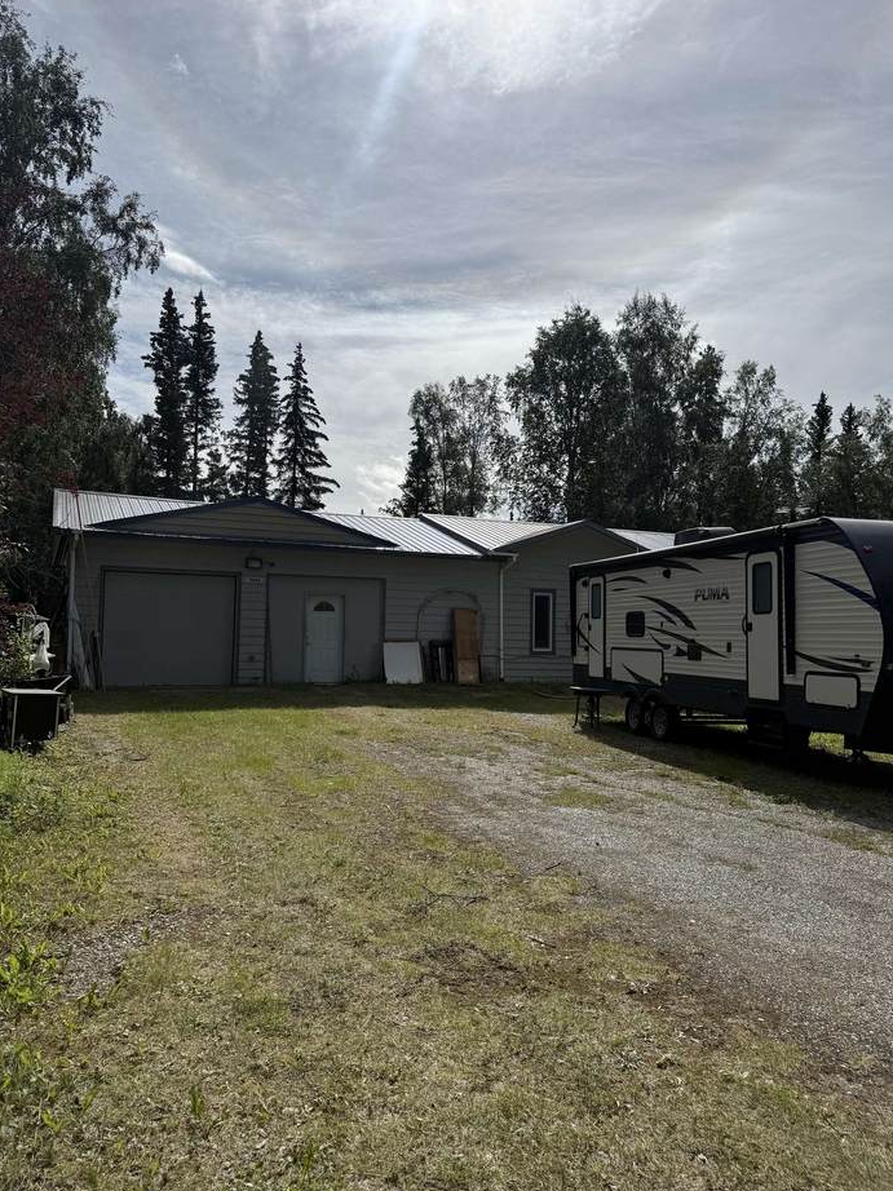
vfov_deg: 69.4
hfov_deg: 54.9
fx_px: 860
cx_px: 438
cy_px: 589
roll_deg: -3.0
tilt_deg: +2.5
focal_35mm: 25
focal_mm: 6.76
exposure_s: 1/14286
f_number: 1.78
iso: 80
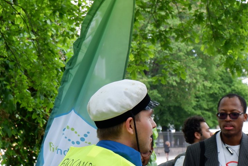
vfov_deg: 12.5
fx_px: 744
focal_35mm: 108
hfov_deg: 18.7
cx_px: 202
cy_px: 175
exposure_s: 1/125
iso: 250
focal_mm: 26.4
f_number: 5
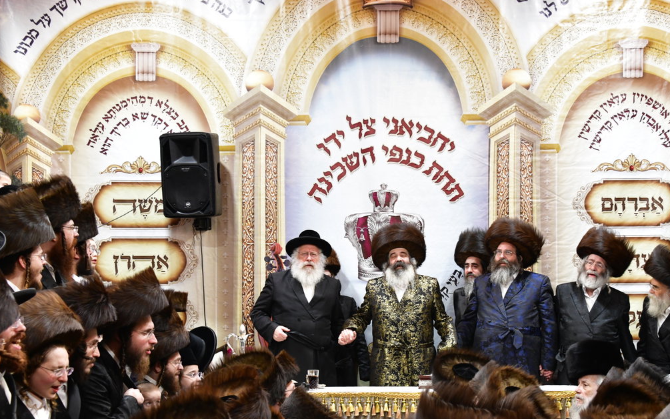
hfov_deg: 28.9
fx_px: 1296
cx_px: 397
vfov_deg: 18.3
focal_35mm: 71
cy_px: 243
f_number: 5.6
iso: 2000
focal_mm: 50
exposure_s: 1/100
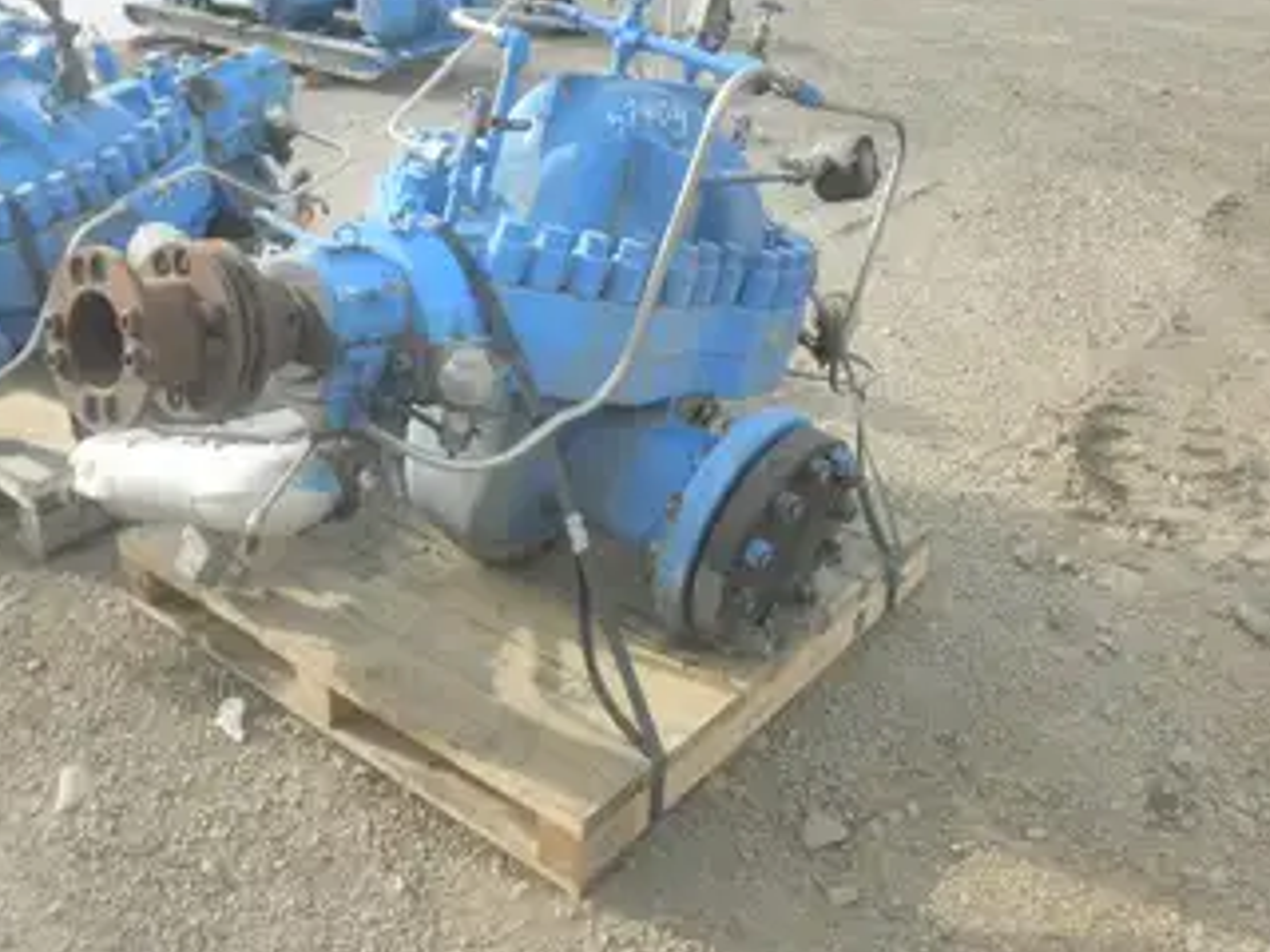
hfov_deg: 52.4
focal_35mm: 35
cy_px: 389
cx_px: 540
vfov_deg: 40.5
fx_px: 1284
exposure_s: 1/400
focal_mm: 5
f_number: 3
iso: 64
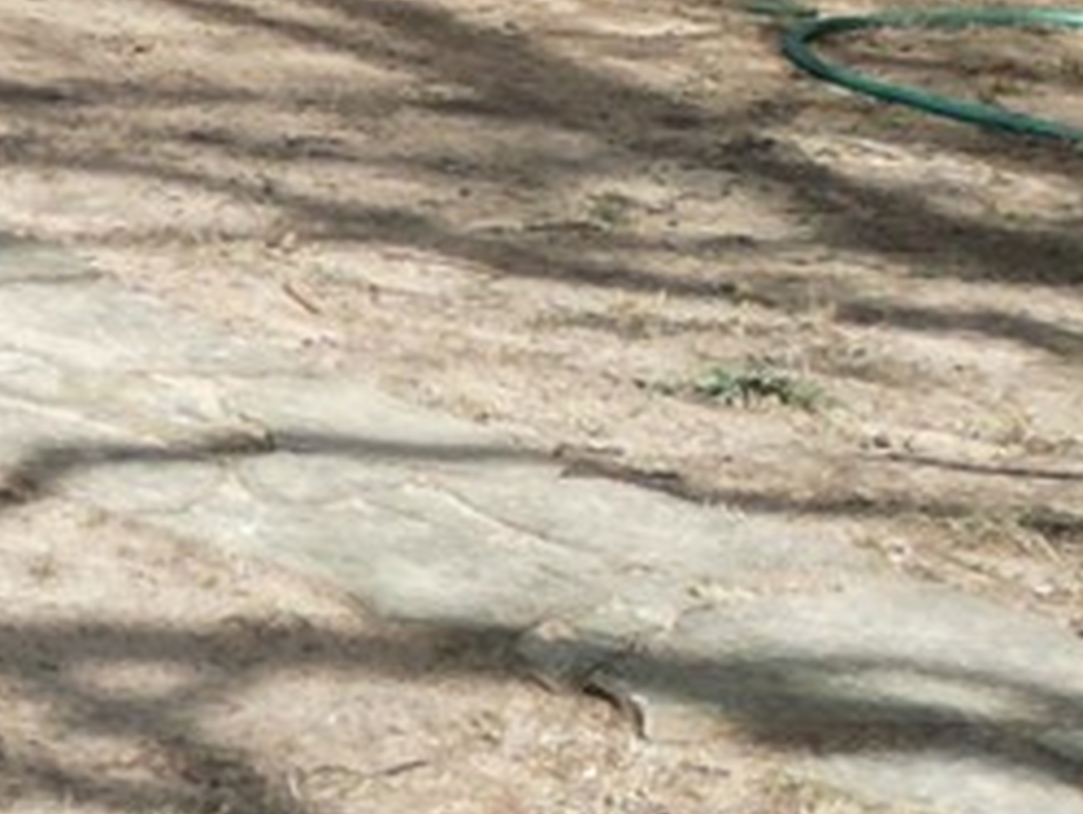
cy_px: 905
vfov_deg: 8.0
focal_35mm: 185
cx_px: -2657
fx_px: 5791
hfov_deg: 8.2
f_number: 1.7
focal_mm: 6.72
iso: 110
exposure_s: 1/1250
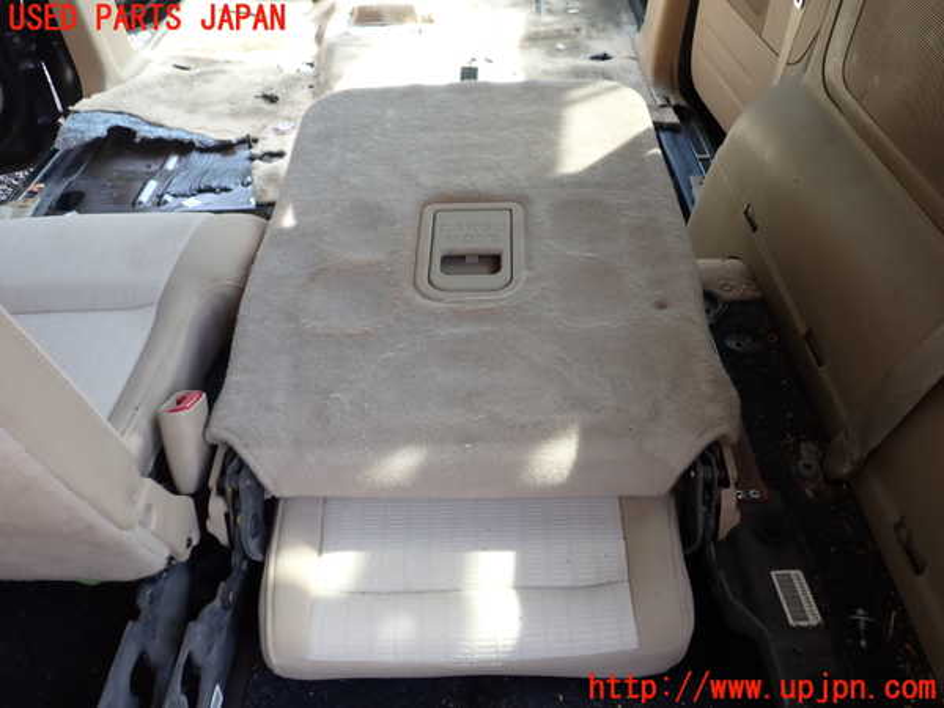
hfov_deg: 60.0
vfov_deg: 46.8
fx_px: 818
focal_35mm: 30
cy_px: 354
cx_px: 472
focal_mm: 5.4
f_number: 2.3
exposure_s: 1/100
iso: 100
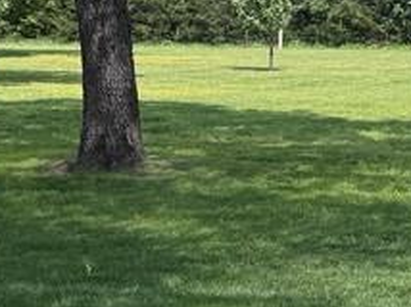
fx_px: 1364
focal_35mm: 115
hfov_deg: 16.3
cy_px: -12
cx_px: 528
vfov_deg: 12.7
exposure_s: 1/3597
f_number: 1.78
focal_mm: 6.76
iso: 80
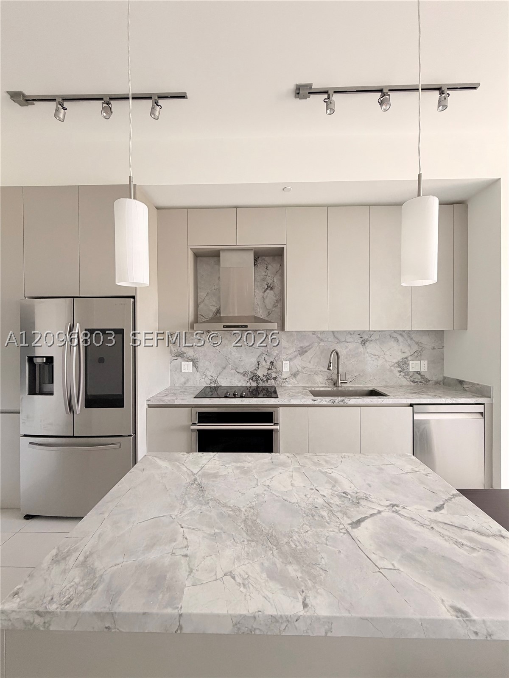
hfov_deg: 85.7
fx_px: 274
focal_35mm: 14
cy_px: 339
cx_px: 254
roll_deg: +0.4
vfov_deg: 102.1
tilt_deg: -0.3
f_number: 2.2
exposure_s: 1/121
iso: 320
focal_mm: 2.22
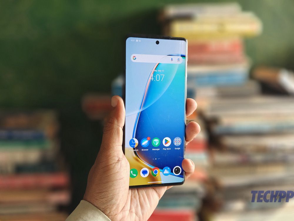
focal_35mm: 47
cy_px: 110
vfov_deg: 30.9
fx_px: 399
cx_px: 147
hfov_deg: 40.4
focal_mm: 6.06
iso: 80
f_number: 2.8
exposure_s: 1/100
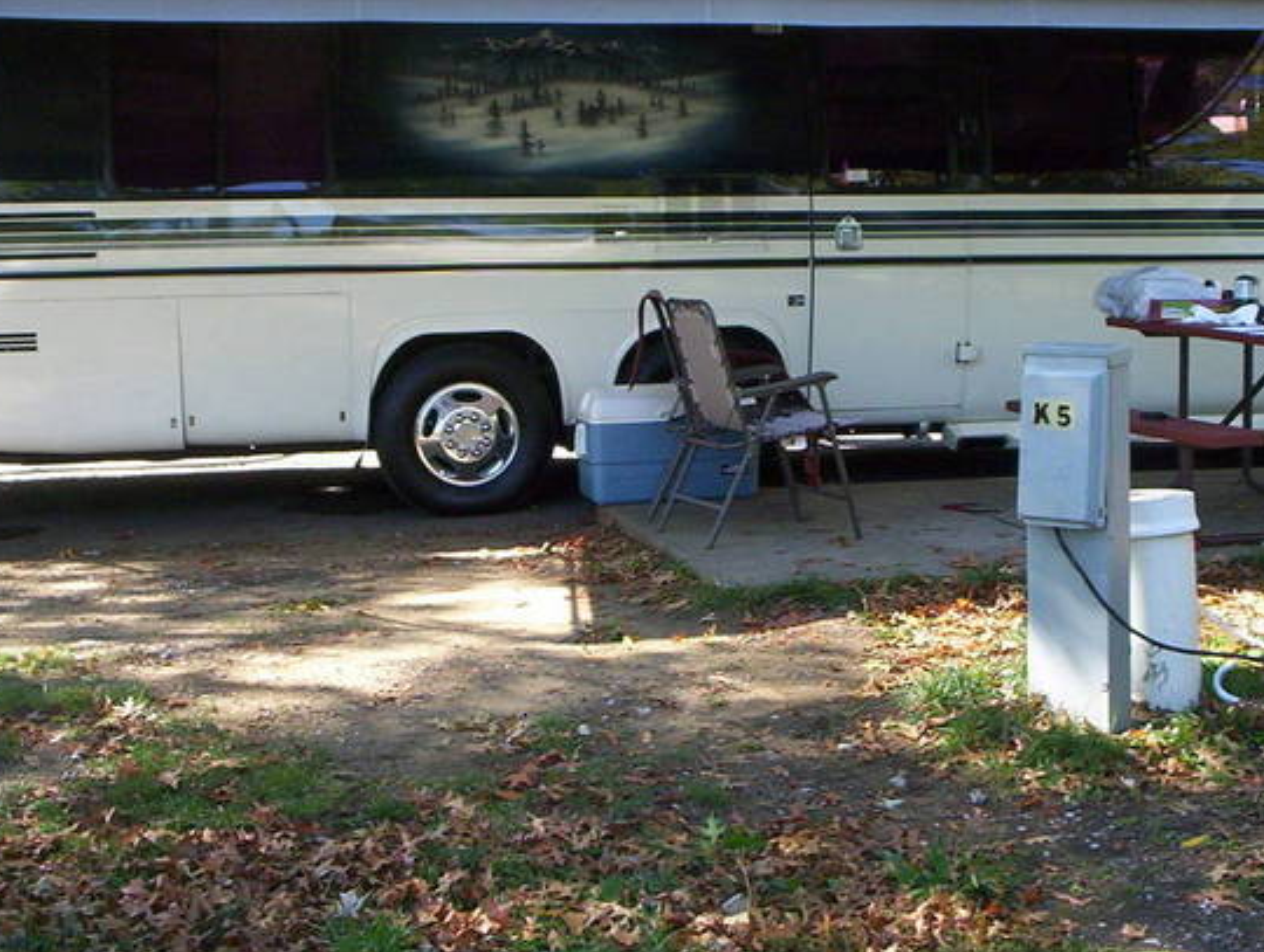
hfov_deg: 33.5
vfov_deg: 25.7
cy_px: 359
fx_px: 2085
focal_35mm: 57
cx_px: 801
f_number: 4.5
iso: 100
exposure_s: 1/81.8
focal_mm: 4.99
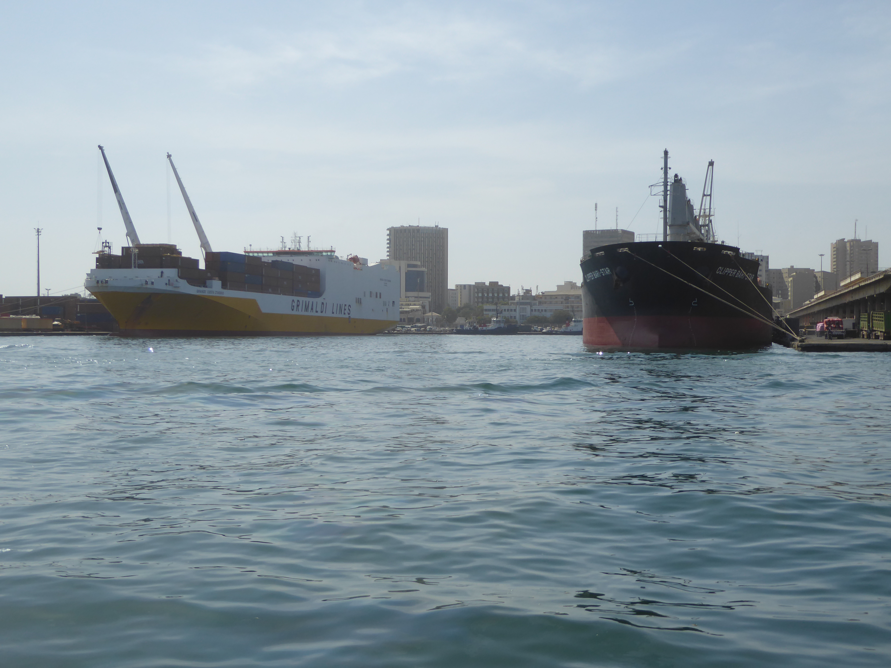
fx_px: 1184
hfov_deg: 41.2
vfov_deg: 31.5
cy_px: 334
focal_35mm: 46
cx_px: 446
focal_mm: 7.8
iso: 80
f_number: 3.9
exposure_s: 1/1000
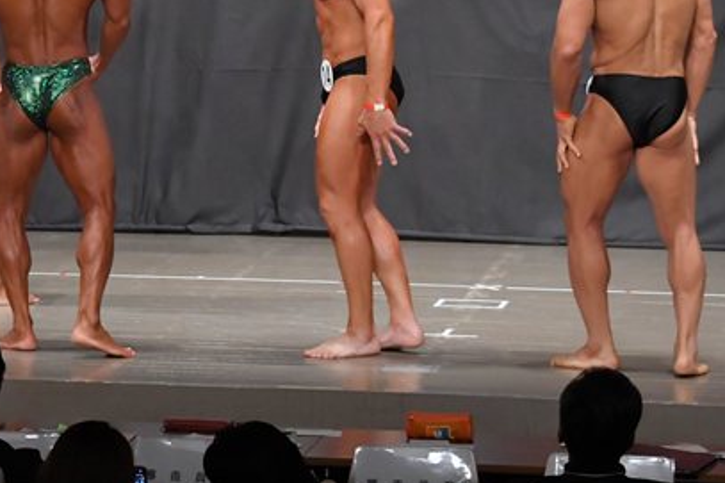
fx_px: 5173
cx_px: 149
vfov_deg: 5.3
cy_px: 84
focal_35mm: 257
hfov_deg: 8.0
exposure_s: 1/400
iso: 6400
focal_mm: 90
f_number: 5.6
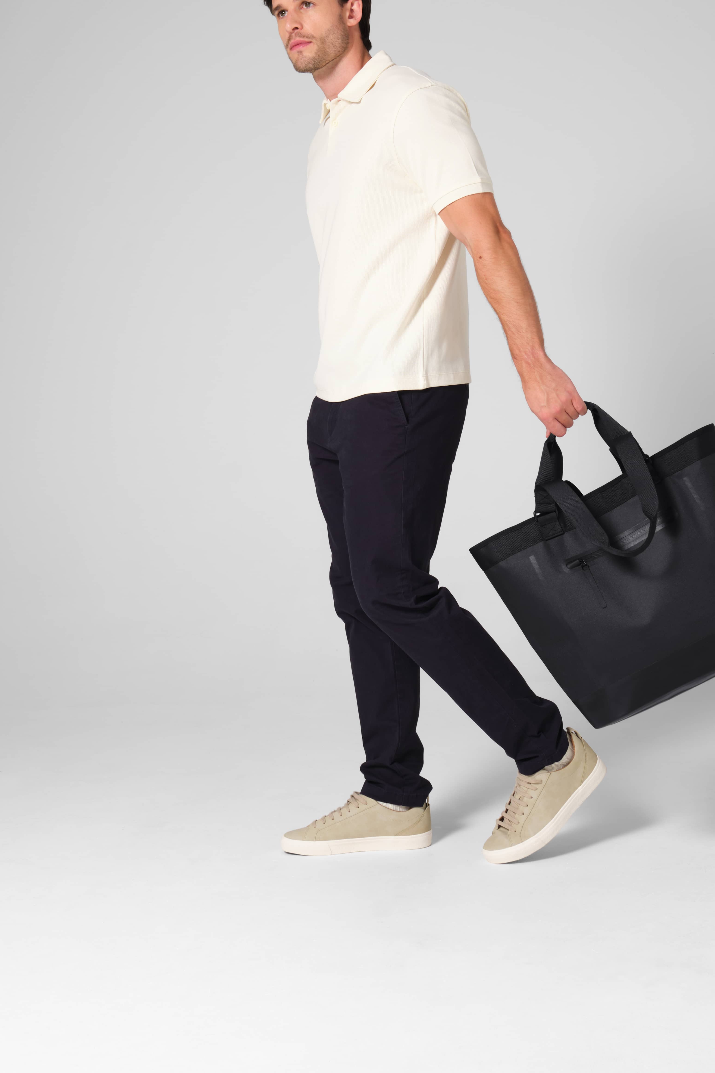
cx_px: 356
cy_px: 431
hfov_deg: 23.0
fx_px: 1758
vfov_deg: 33.8
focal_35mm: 59
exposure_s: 1/125
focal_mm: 30.2
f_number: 8
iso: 160
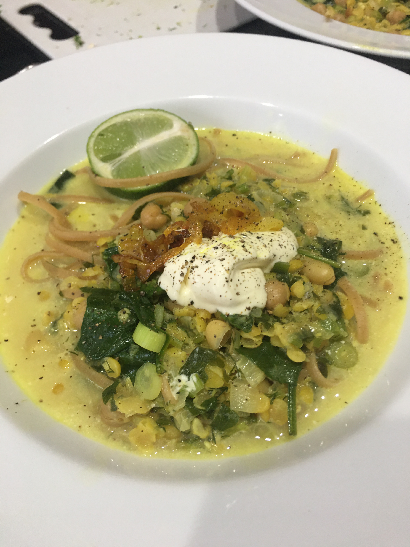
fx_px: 458
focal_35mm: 29
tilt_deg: -51.4
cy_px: 274
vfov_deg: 61.7
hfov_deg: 48.2
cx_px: 205
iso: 50
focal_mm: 4.15
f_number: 2.2
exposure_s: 1/17
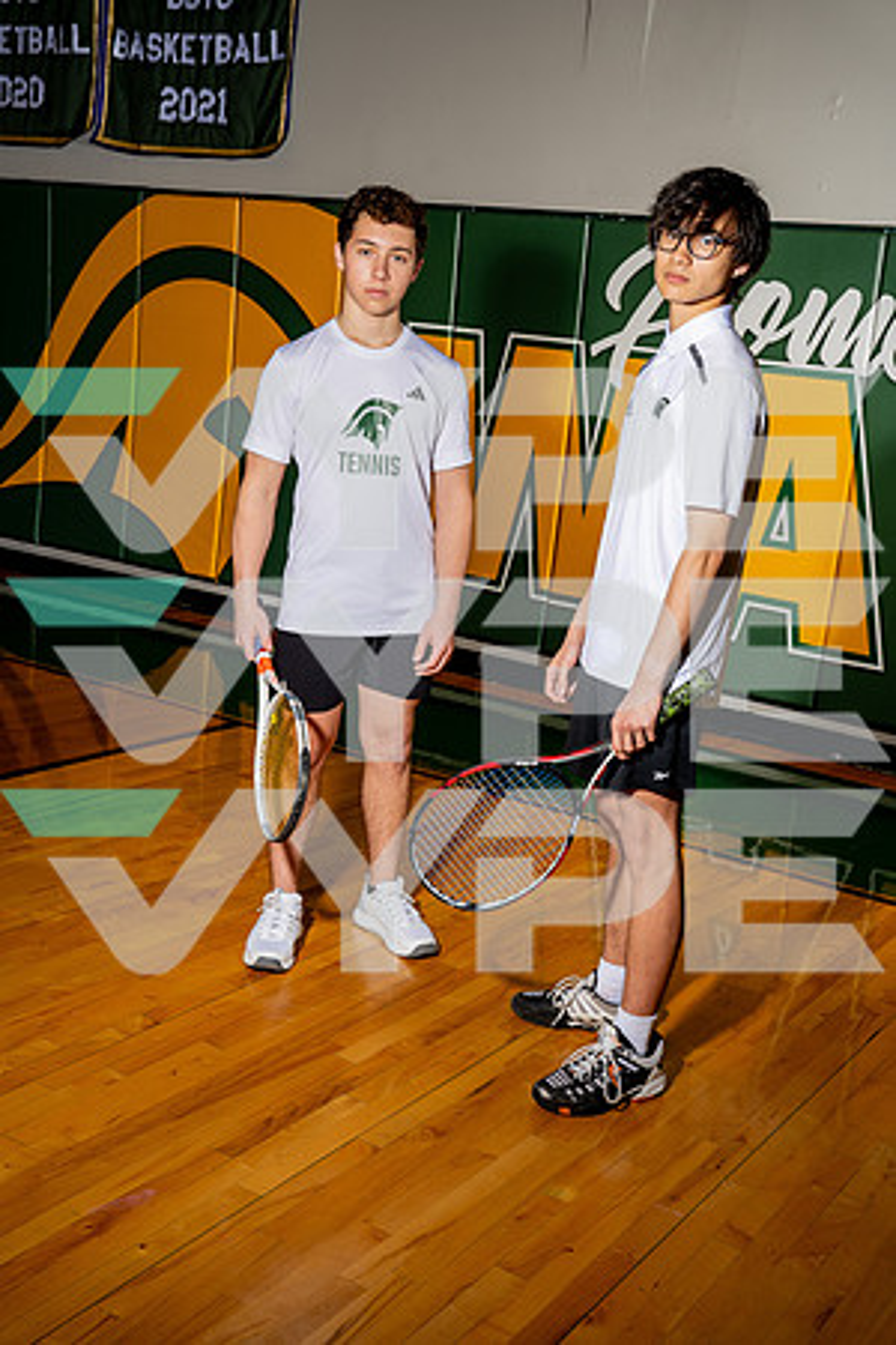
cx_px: 448
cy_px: 672
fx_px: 1568
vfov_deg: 46.4
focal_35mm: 42
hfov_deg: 31.9
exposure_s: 1/250
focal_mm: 42
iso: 100
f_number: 6.3
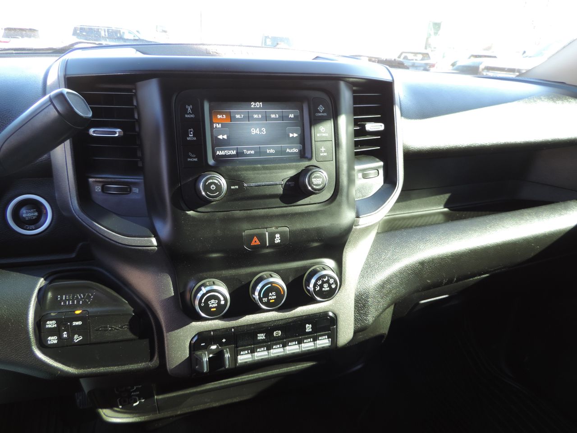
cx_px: 288
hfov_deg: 71.6
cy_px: 216
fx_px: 400
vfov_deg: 56.8
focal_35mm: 24
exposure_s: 1/30
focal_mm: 4.3
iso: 90
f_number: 3
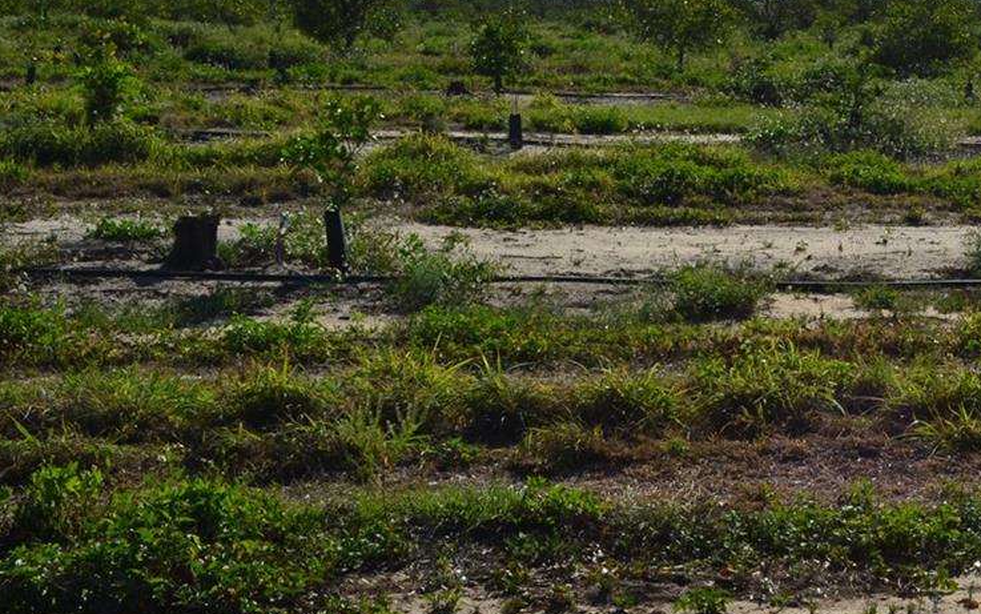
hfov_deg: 26.9
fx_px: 1952
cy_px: -21
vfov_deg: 17.4
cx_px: 948
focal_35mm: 73
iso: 100
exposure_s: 1/400
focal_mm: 22
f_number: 9
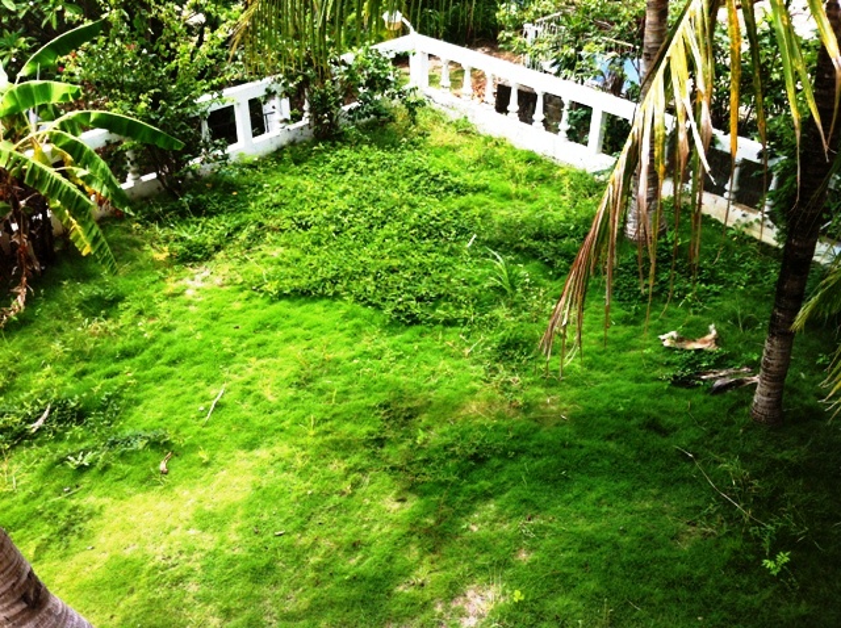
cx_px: 420
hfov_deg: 52.7
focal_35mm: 35
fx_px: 849
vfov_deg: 40.6
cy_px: 314
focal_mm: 3.85
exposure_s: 1/262
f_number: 2.8
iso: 80
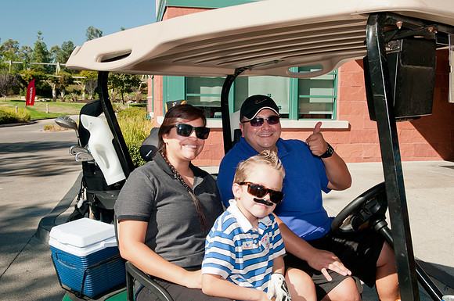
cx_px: 227
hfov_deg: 49.6
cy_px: 150
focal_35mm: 39
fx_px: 491
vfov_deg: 34.1
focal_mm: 26
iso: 400
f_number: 9
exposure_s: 1/200
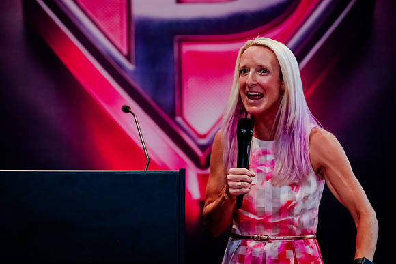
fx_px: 2411
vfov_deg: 6.3
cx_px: 174
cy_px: 116
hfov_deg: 9.4
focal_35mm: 219
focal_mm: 185
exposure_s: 1/250
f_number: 2.8
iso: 4000
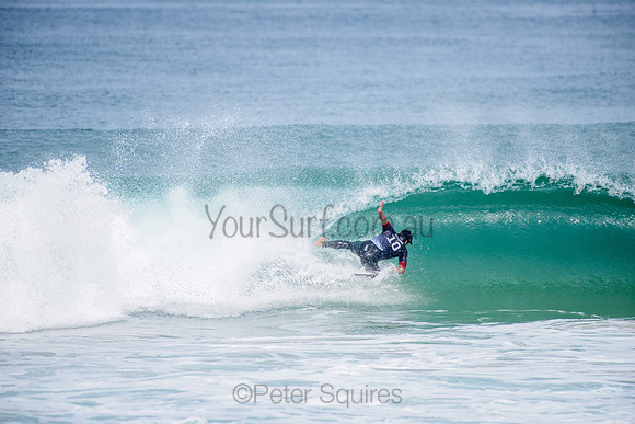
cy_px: 212
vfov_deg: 2.8
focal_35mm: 500
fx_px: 8821
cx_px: 318
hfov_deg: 4.1
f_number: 5.6
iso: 250
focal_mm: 500
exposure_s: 1/2000
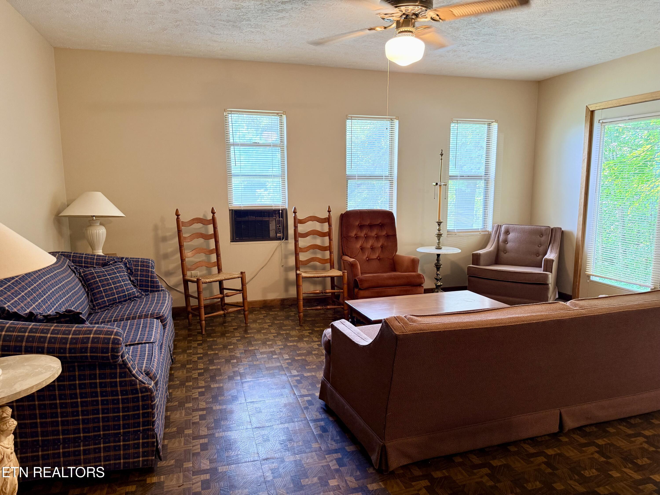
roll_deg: +0.1
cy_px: 248
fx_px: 458
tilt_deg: -8.5
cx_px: 330
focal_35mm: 24
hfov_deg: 71.6
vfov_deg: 56.8
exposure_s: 1/60
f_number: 1.78
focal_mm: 6.76
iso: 250
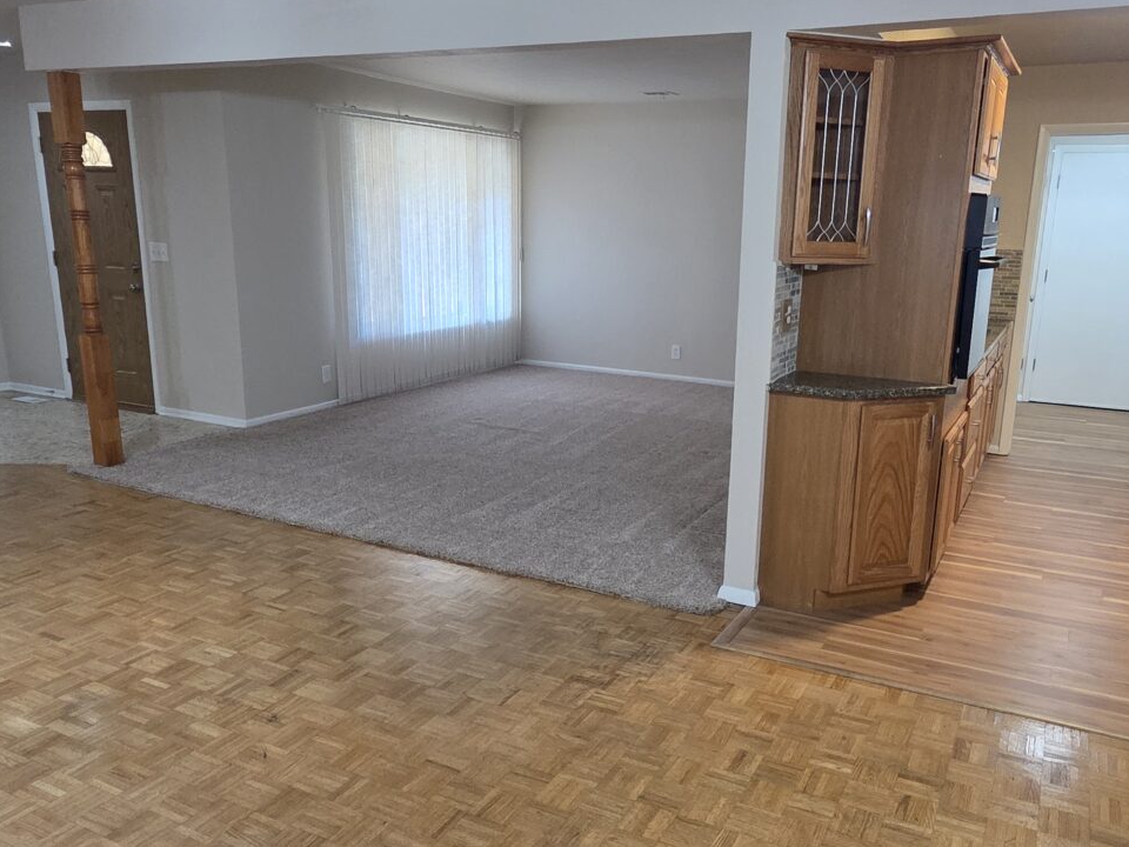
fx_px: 848
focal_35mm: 26
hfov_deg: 66.9
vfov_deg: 53.0
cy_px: 462
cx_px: 655
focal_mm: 2.2
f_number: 2.2
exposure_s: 1/60
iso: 320
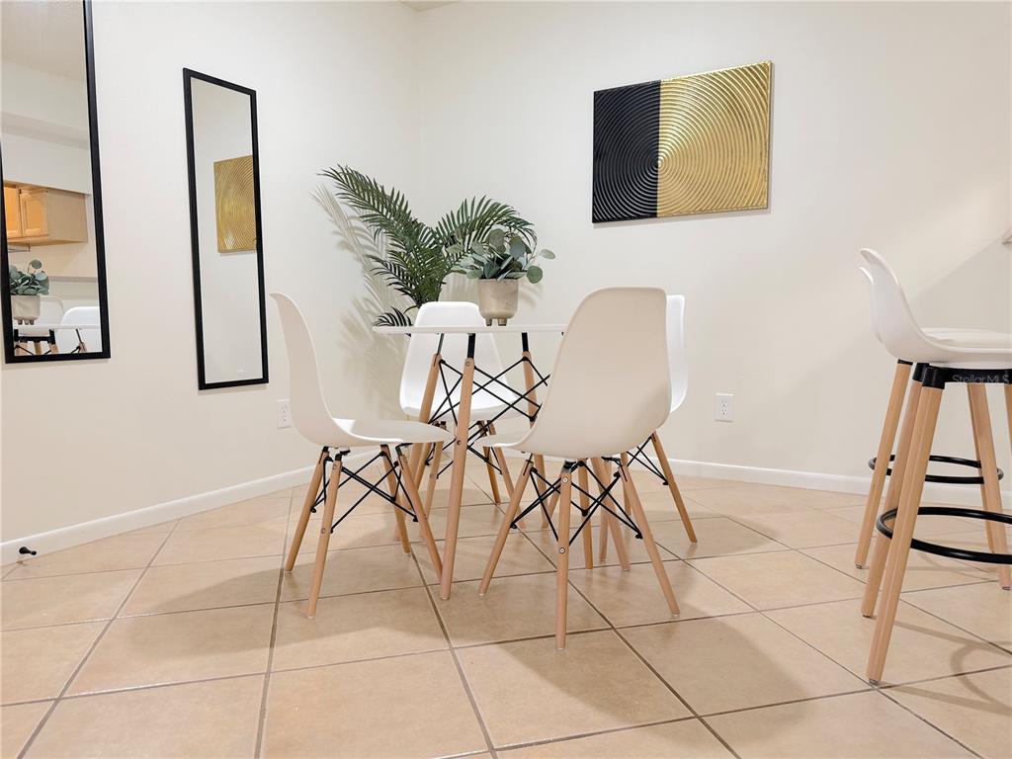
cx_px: 506
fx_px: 702
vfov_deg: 56.8
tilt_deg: -7.1
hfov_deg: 71.6
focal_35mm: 24
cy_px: 380
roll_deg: -0.2
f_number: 1.78
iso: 160
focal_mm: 6.76
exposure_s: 1/60
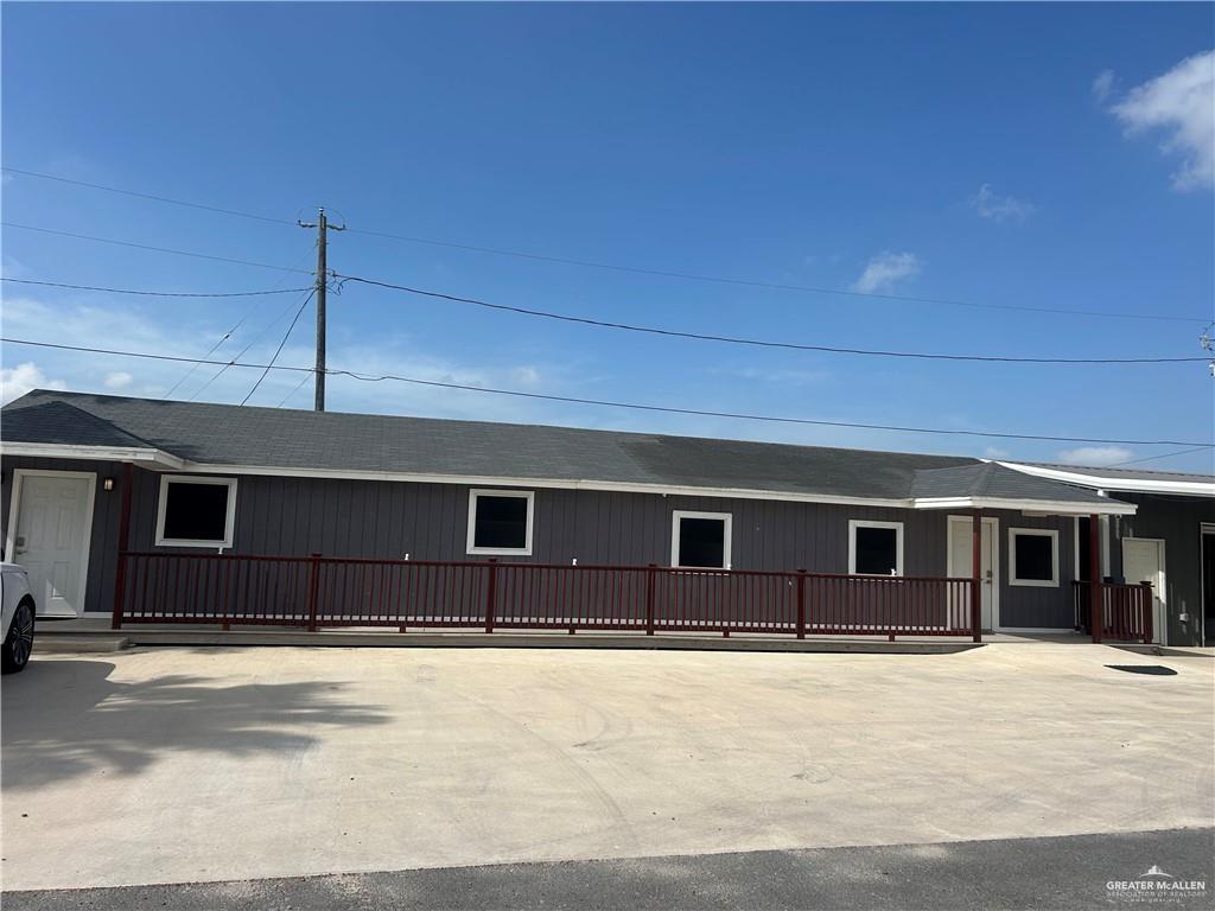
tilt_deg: +6.4
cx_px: 608
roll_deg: -2.9
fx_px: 913
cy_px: 456
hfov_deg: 67.3
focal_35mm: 26
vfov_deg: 53.1
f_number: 1.5
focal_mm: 5.7
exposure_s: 1/6993
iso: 50
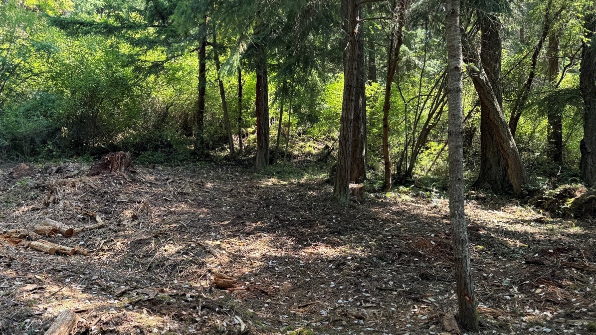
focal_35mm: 35
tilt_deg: -1.4
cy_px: 271
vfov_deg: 32.7
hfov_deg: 56.3
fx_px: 553
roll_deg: +1.1
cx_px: 249
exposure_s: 1/121
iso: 64
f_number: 1.78
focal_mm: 6.76
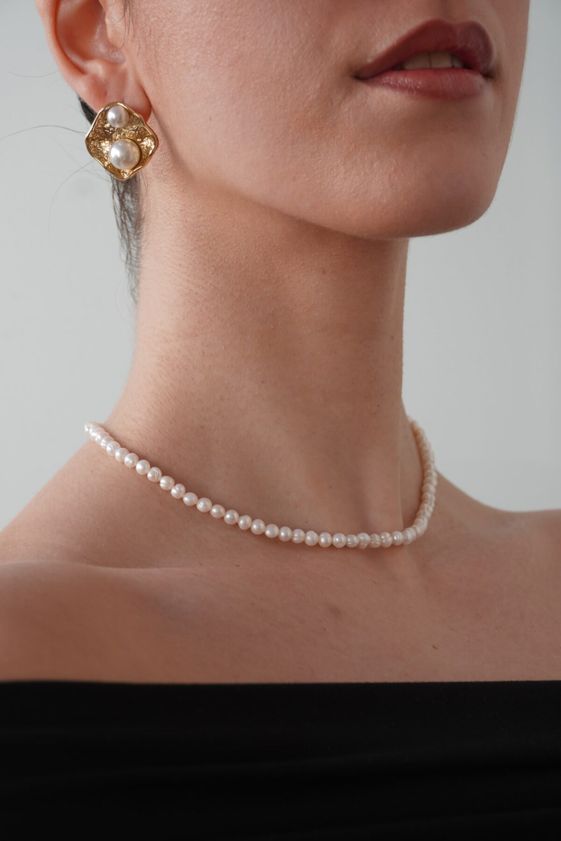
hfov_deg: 19.3
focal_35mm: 70
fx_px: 1648
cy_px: 420
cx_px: 280
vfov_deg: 28.6
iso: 80
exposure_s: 1/40
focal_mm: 47
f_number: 7.1
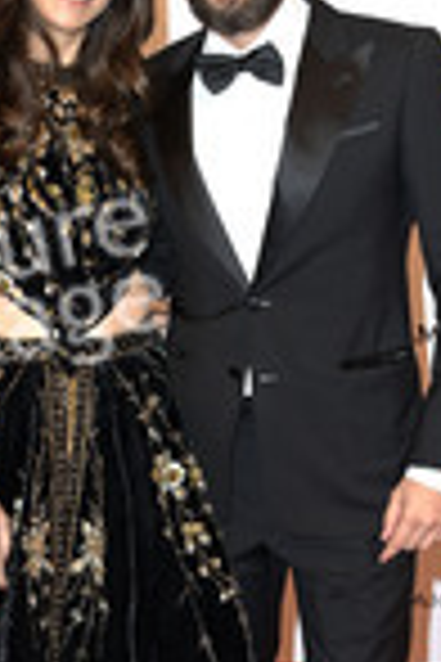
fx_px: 1801
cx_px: 63
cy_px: 531
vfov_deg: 20.6
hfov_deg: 13.9
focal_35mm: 98
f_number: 6.3
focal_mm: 36
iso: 400
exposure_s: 1/250
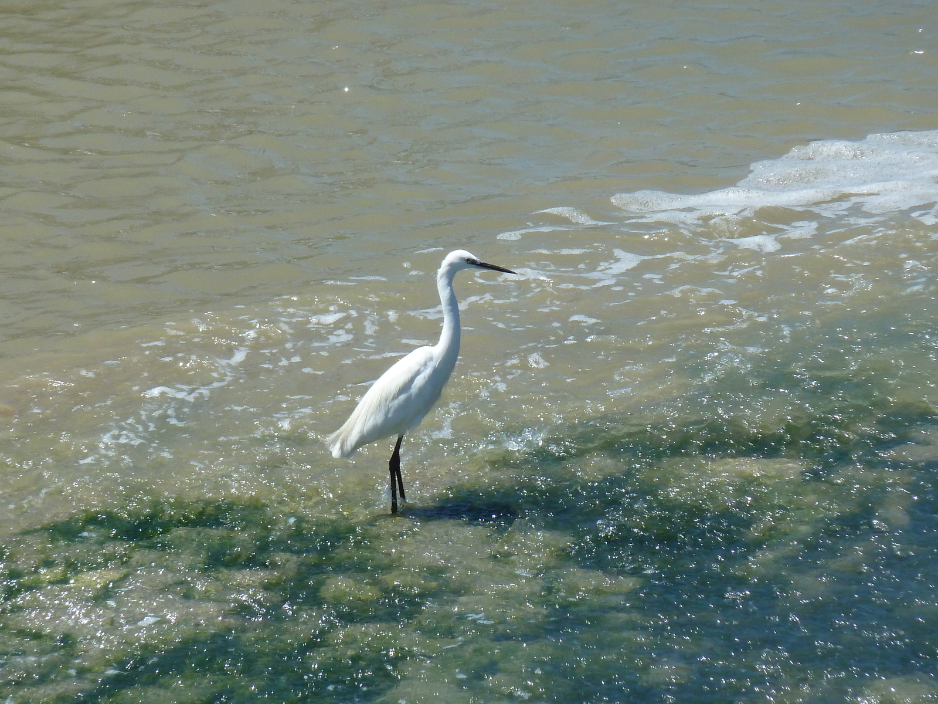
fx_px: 10812
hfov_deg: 5.0
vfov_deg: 3.7
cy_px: 352
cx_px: 469
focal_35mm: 399
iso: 160
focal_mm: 49.2
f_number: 4.9
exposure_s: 1/800
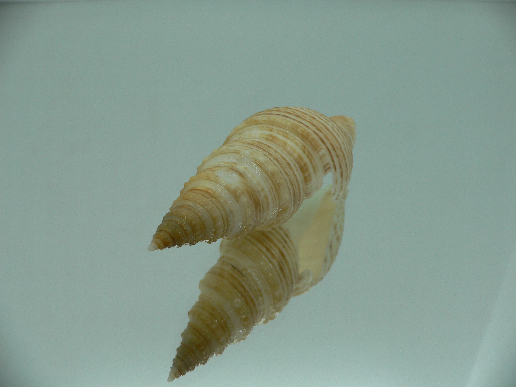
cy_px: 194
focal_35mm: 35
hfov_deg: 52.6
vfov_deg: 40.7
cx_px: 258
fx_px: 522
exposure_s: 1/60
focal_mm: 4.6
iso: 80
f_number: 2.8
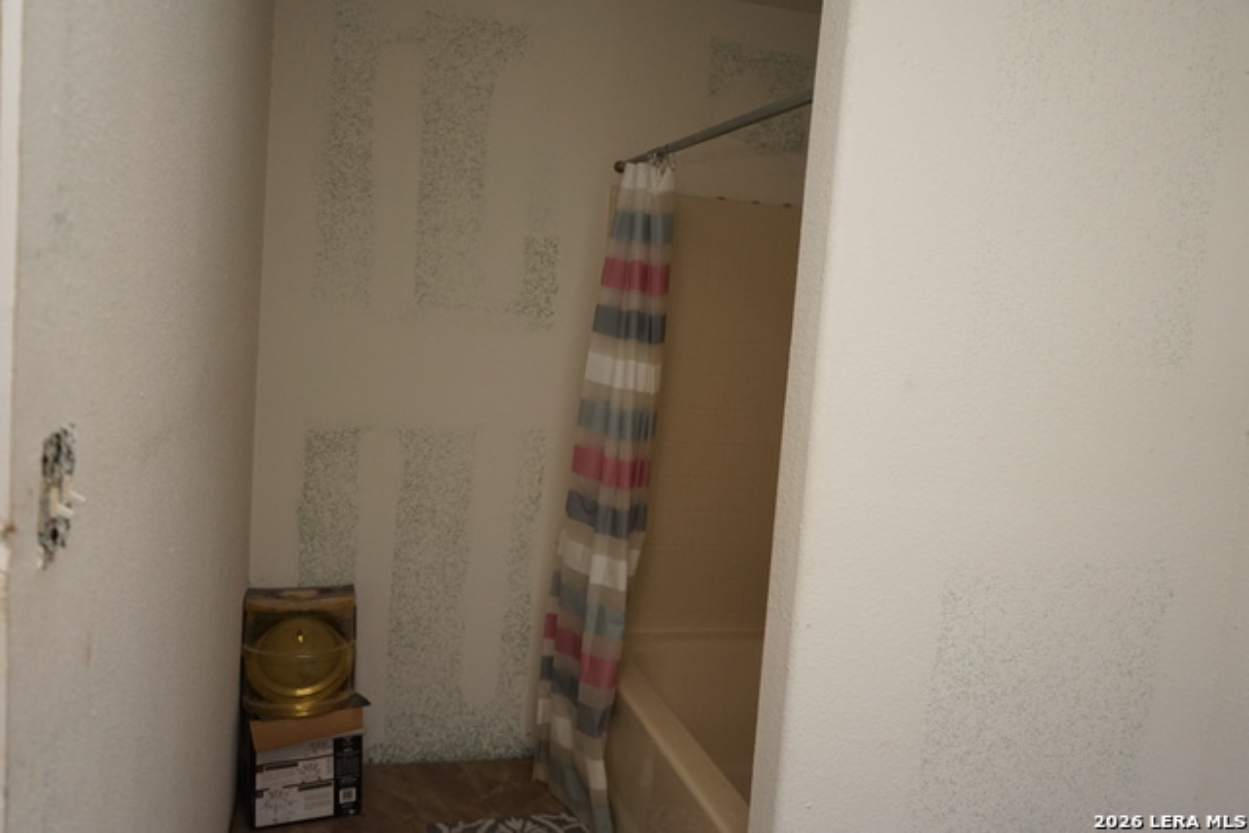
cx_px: 624
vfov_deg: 46.4
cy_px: 416
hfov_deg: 65.5
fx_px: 972
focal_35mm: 28
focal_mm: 28
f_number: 3.5
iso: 1600
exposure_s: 1/160
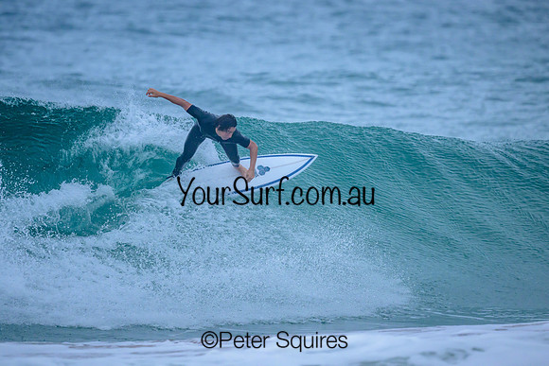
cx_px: 257
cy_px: 166
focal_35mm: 874
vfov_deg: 1.6
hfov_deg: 2.4
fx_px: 13329
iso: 1250
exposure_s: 1/3200
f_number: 6.3
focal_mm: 800
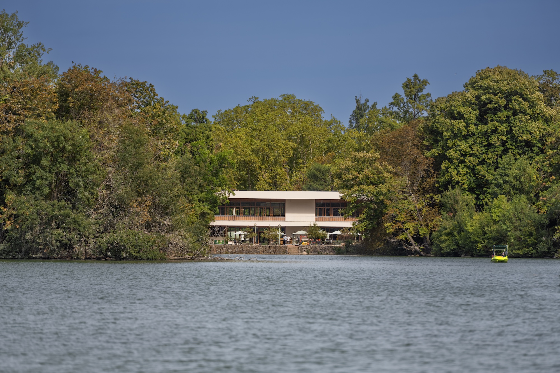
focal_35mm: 200
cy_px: 186
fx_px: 3111
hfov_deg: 10.3
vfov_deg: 6.9
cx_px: 280
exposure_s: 1/3200
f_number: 3.5
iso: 160
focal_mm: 200
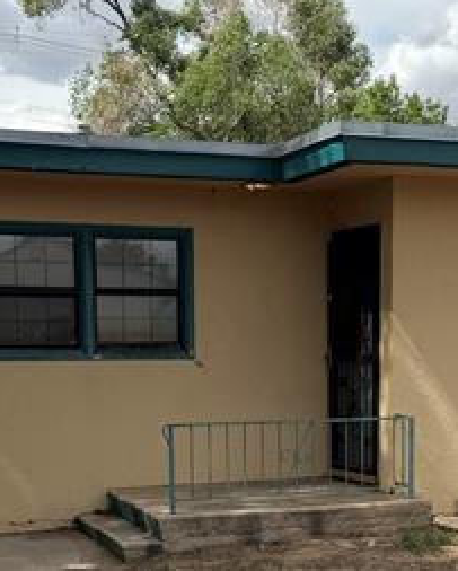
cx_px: 319
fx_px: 1201
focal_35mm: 71
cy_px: 485
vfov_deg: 26.1
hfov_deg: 21.5
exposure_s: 1/4975
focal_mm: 6.76
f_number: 1.78
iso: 80
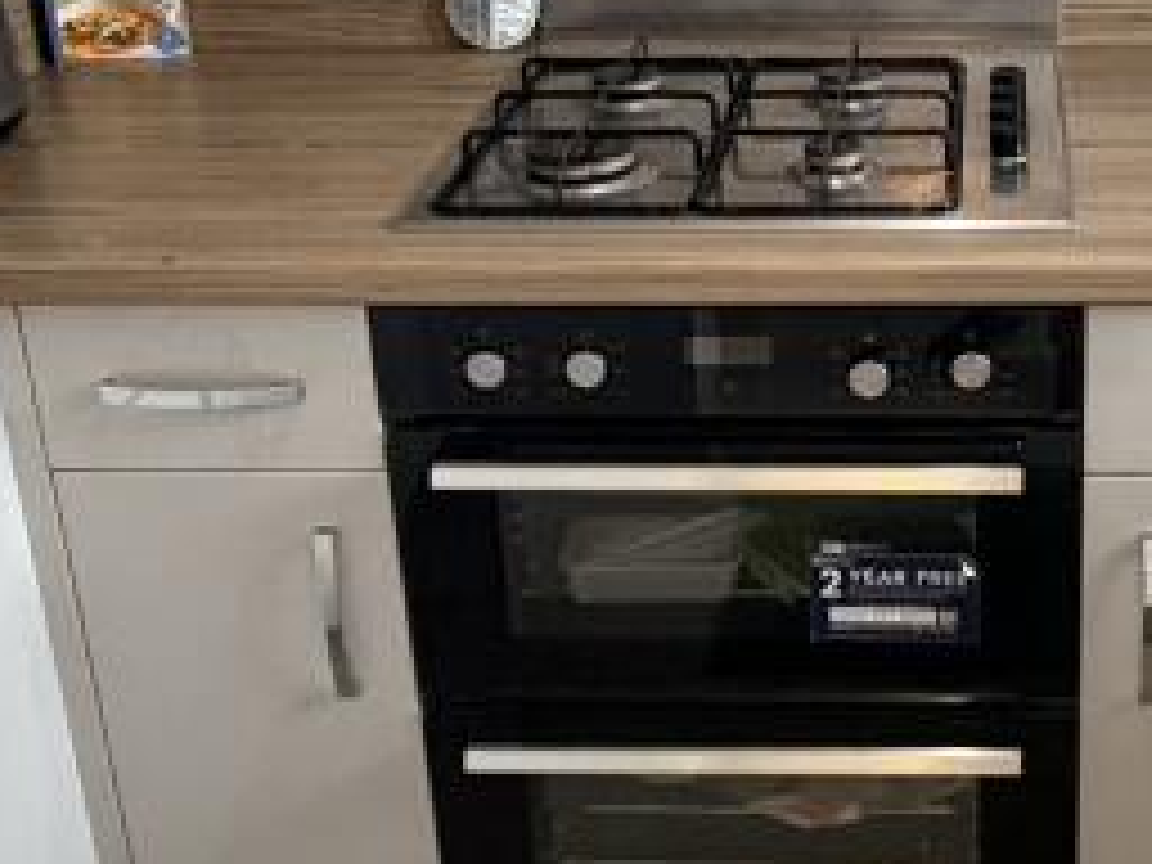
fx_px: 1864
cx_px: 954
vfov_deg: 25.6
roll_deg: +1.3
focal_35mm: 56
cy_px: 153
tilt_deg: -20.7
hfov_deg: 33.2
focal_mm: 2.22
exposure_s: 1/100
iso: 320
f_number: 2.2
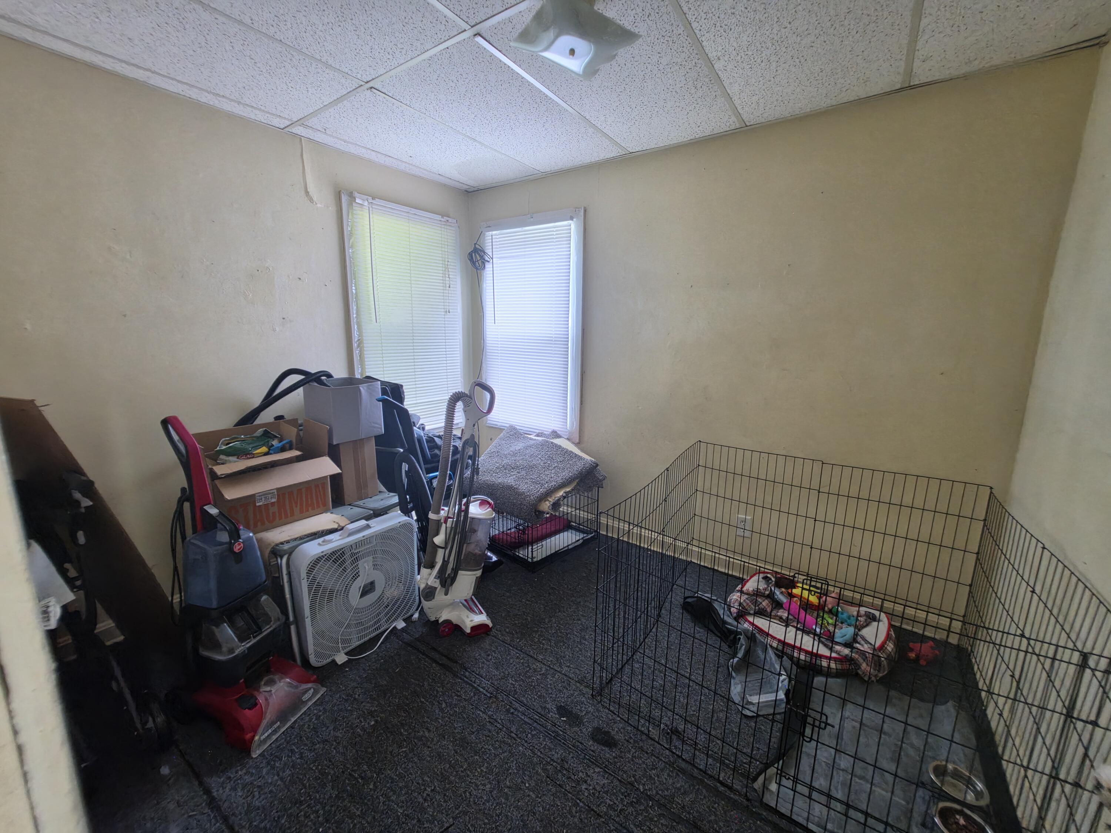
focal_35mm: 13
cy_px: 416
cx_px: 556
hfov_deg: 106.2
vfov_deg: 89.9
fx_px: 417
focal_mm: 2.2
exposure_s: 1/60
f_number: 1.9
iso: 320
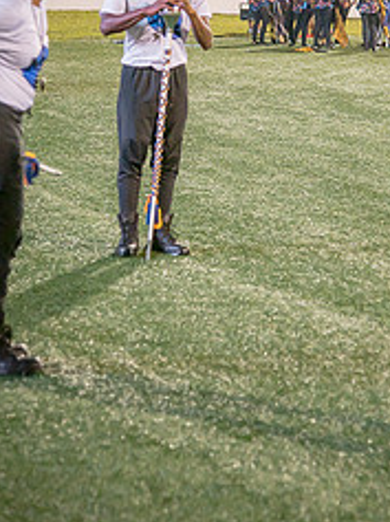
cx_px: 254
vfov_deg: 14.3
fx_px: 2064
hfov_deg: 10.8
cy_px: 104
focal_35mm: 137
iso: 2000
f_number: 4
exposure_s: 1/200
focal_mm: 75
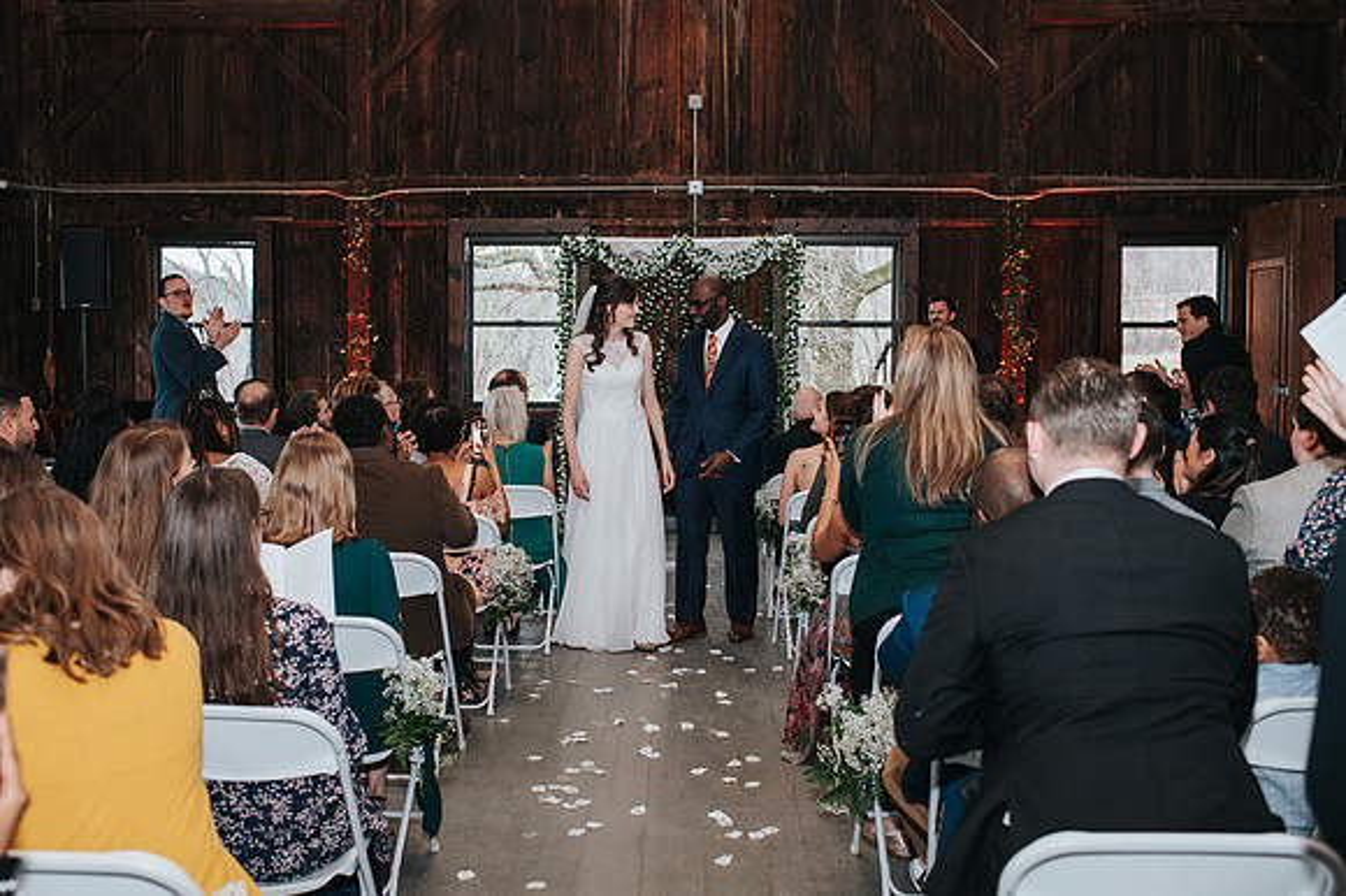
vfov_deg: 34.0
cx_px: 619
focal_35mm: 39
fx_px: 1464
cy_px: 454
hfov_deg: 49.3
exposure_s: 1/200
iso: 1000
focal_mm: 35
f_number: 3.2
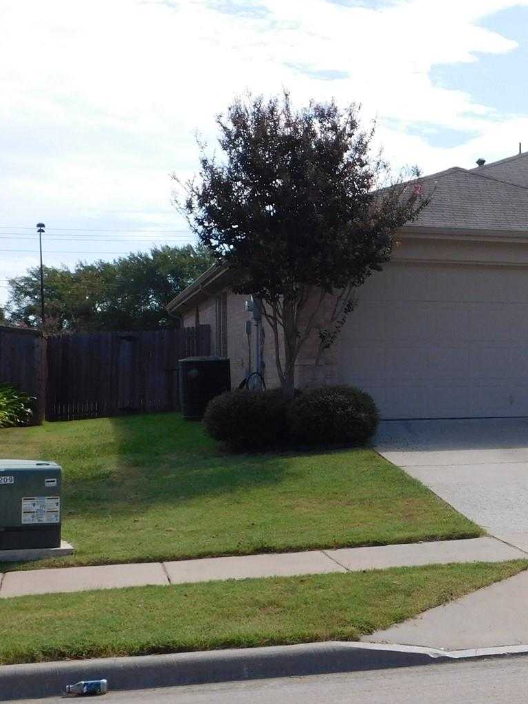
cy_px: 410
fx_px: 1220
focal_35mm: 60
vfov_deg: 32.1
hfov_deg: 22.9
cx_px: 595
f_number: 6.4
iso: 125
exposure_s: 1/400
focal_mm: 5.3
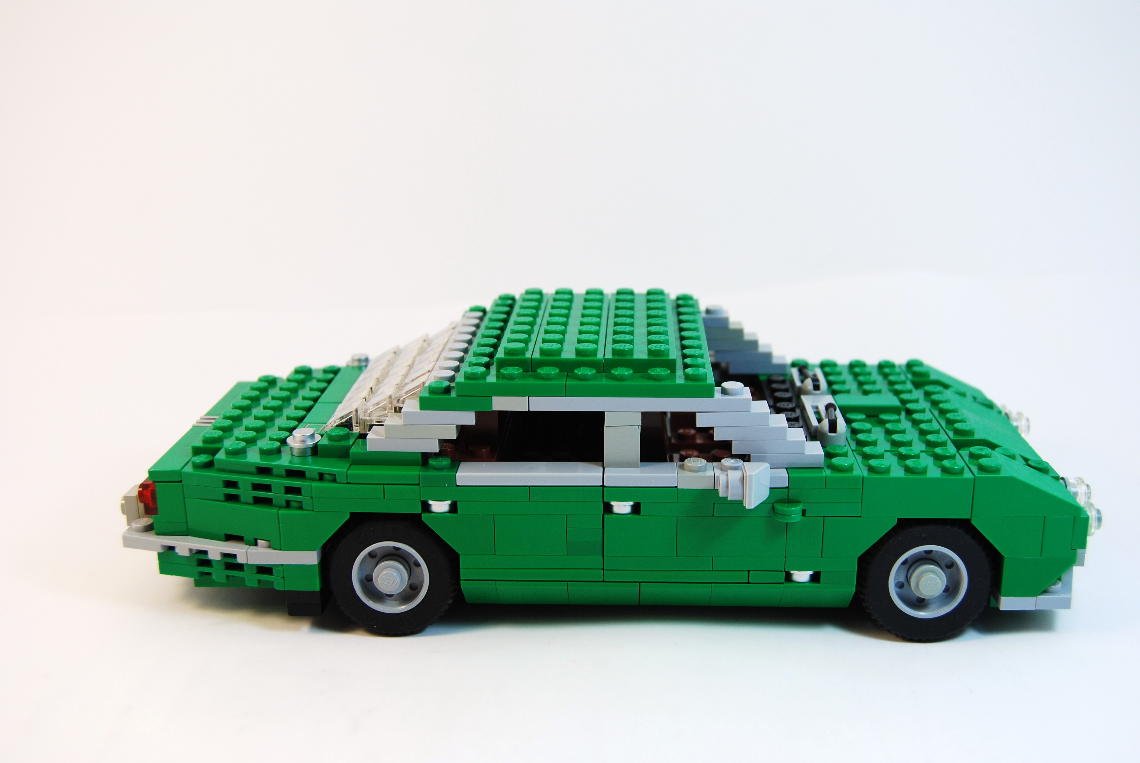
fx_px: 1332
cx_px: 570
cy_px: 382
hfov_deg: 46.3
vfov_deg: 32.0
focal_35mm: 42
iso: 200
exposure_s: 1/125
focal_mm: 28
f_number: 5.6
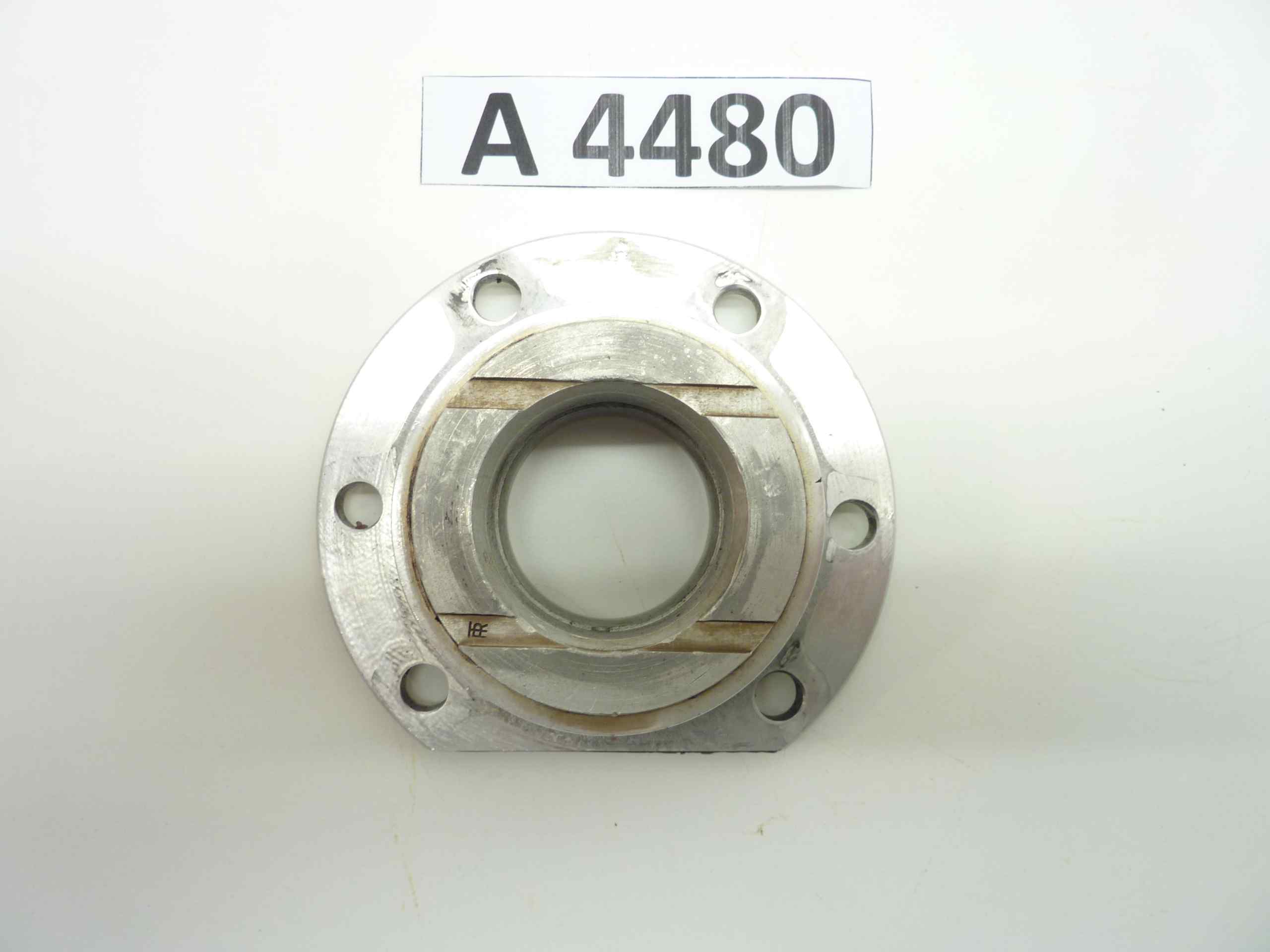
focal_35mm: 25
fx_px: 917
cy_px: 476
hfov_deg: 69.4
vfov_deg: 54.9
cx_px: 635
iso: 80
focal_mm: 4.1
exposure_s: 1/13
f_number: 3.3
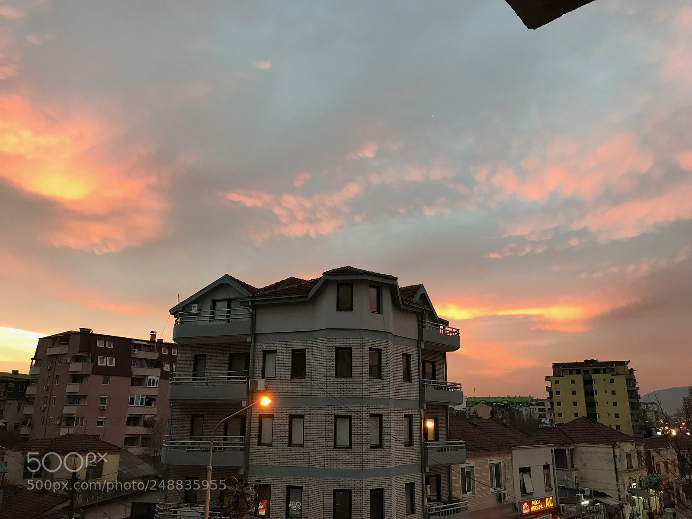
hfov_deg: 63.4
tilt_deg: +15.7
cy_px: 260
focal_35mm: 28
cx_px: 346
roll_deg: -0.6
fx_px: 560
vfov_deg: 49.7
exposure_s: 1/25
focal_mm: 3.99
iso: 40
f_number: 1.8
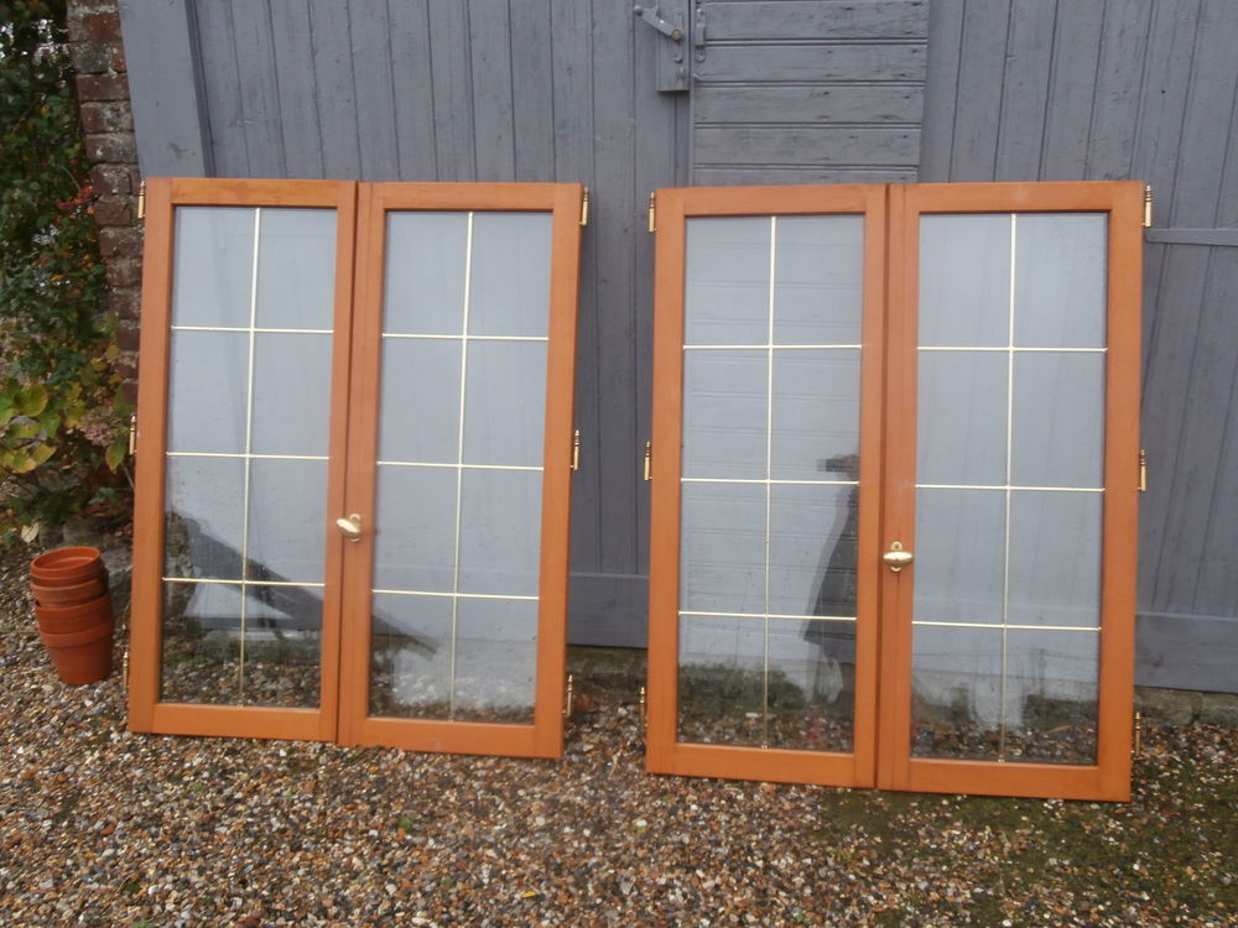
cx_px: 619
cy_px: 464
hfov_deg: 60.0
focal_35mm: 30
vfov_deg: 46.8
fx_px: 1073
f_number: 3.5
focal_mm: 5.36
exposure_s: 1/50
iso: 100
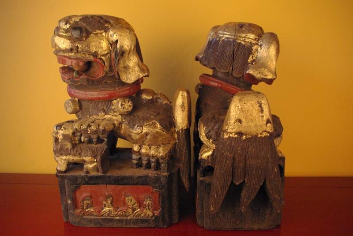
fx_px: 294
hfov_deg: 61.9
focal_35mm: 30
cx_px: 176
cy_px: 118
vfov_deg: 43.7
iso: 1600
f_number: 4.5
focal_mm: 20
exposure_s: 1/45
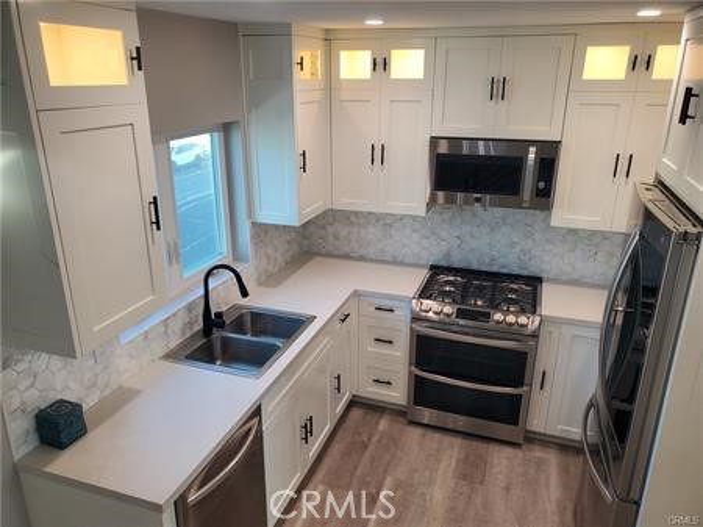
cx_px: 352
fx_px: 528
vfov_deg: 53.0
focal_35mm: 26
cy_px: 264
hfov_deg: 67.3
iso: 125
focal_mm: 4.3
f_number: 2.4
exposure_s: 1/120
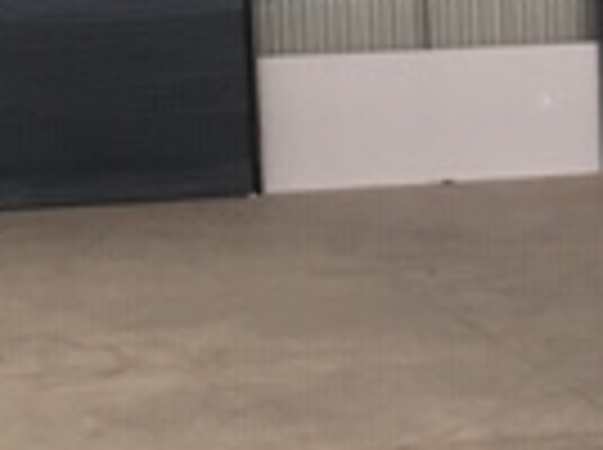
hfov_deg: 13.9
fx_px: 2417
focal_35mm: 139
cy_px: 189
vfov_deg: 10.6
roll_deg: +2.1
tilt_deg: -7.0
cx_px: 688
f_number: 2.2
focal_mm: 4.15
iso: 80
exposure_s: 1/33
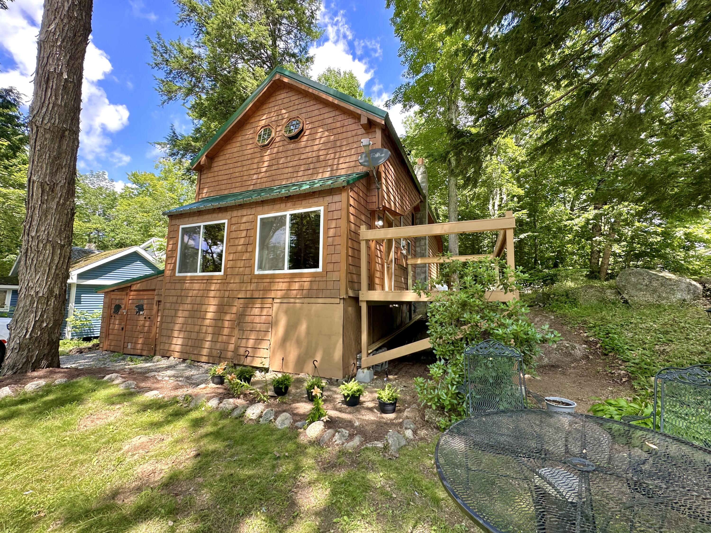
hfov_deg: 102.1
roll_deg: -0.6
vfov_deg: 85.7
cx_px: 356
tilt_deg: +6.0
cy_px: 266
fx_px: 288
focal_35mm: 14
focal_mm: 2.22
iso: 40
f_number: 2.2
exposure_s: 1/300
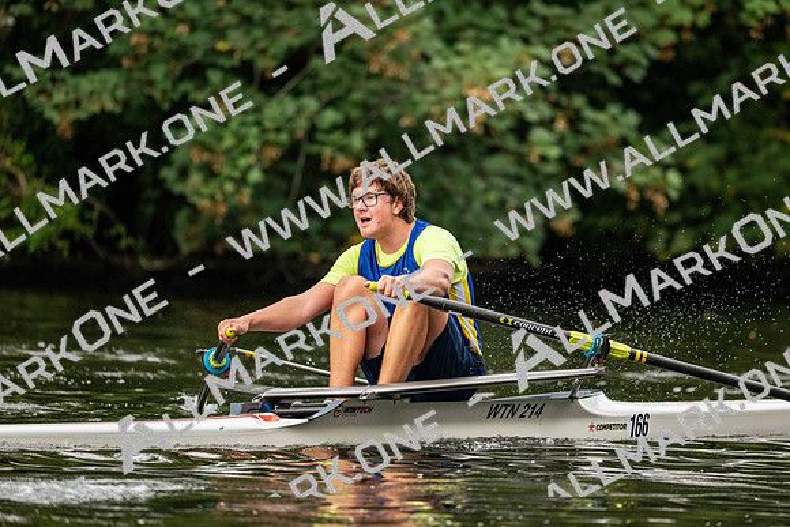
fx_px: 8779
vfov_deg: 3.4
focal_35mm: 400
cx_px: 395
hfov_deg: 5.2
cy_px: 264
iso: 1600
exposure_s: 1/2500
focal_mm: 400
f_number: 4.5
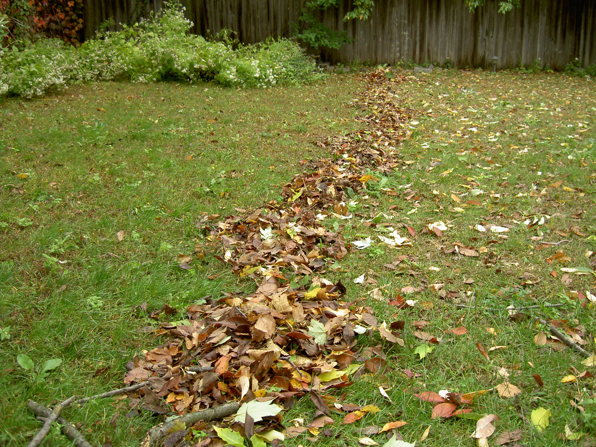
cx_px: 298
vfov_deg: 36.8
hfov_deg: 47.9
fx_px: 671
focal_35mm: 39
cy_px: 224
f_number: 2.8
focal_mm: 8
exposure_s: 1/50.3
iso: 100
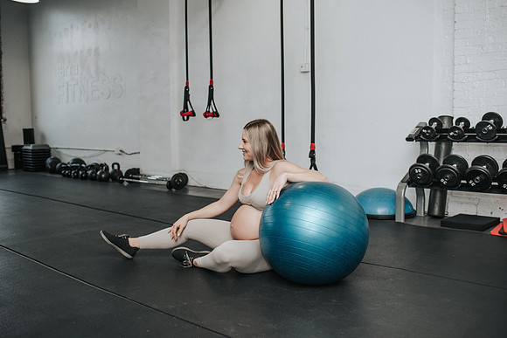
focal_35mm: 35
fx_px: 493
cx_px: 254
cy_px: 169
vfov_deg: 37.9
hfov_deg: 54.4
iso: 800
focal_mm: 35
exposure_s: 1/200
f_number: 3.2
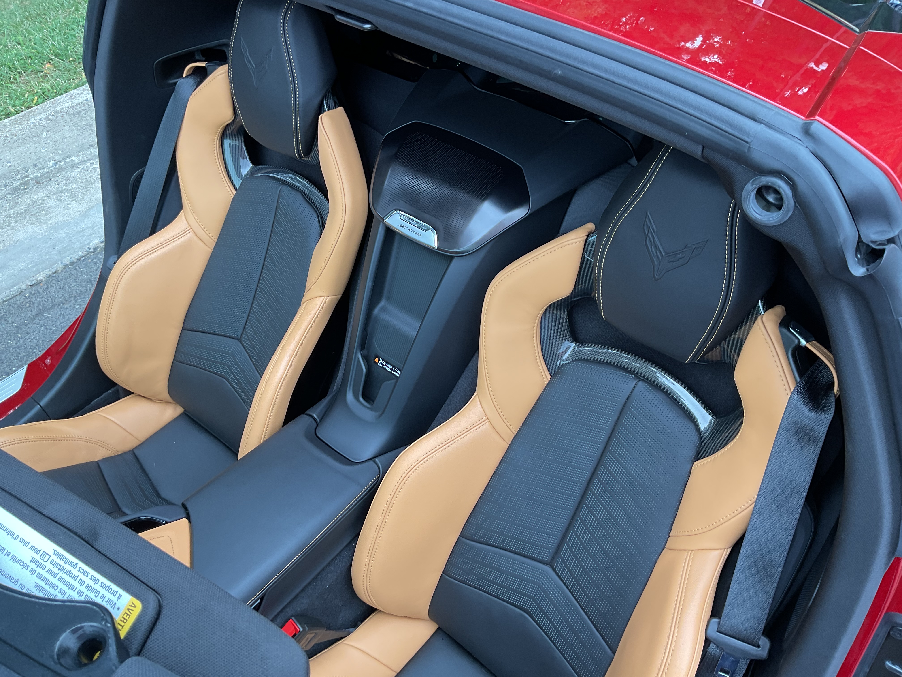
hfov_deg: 61.7
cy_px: 338
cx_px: 451
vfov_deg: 48.2
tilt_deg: -45.1
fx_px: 756
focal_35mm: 29
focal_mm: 3
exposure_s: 1/120
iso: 25
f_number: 1.8
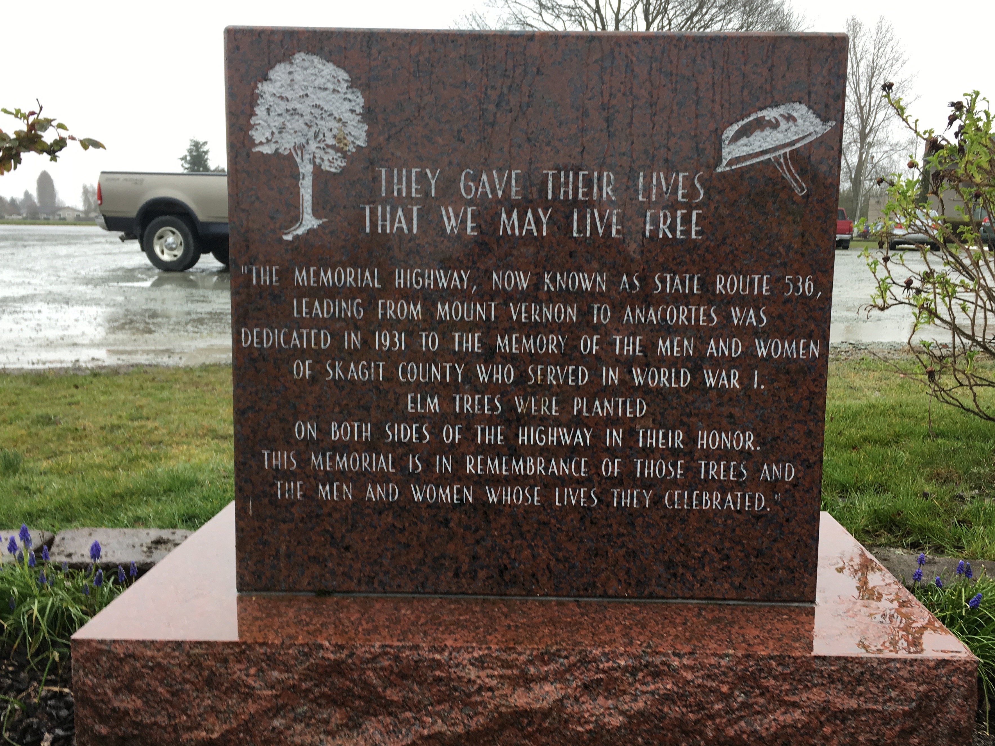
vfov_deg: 42.9
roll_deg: -1.8
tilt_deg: -9.6
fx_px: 949
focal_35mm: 33
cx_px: 517
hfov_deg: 55.3
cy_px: 384
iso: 25
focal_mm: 4.15
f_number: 2.2
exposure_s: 1/120
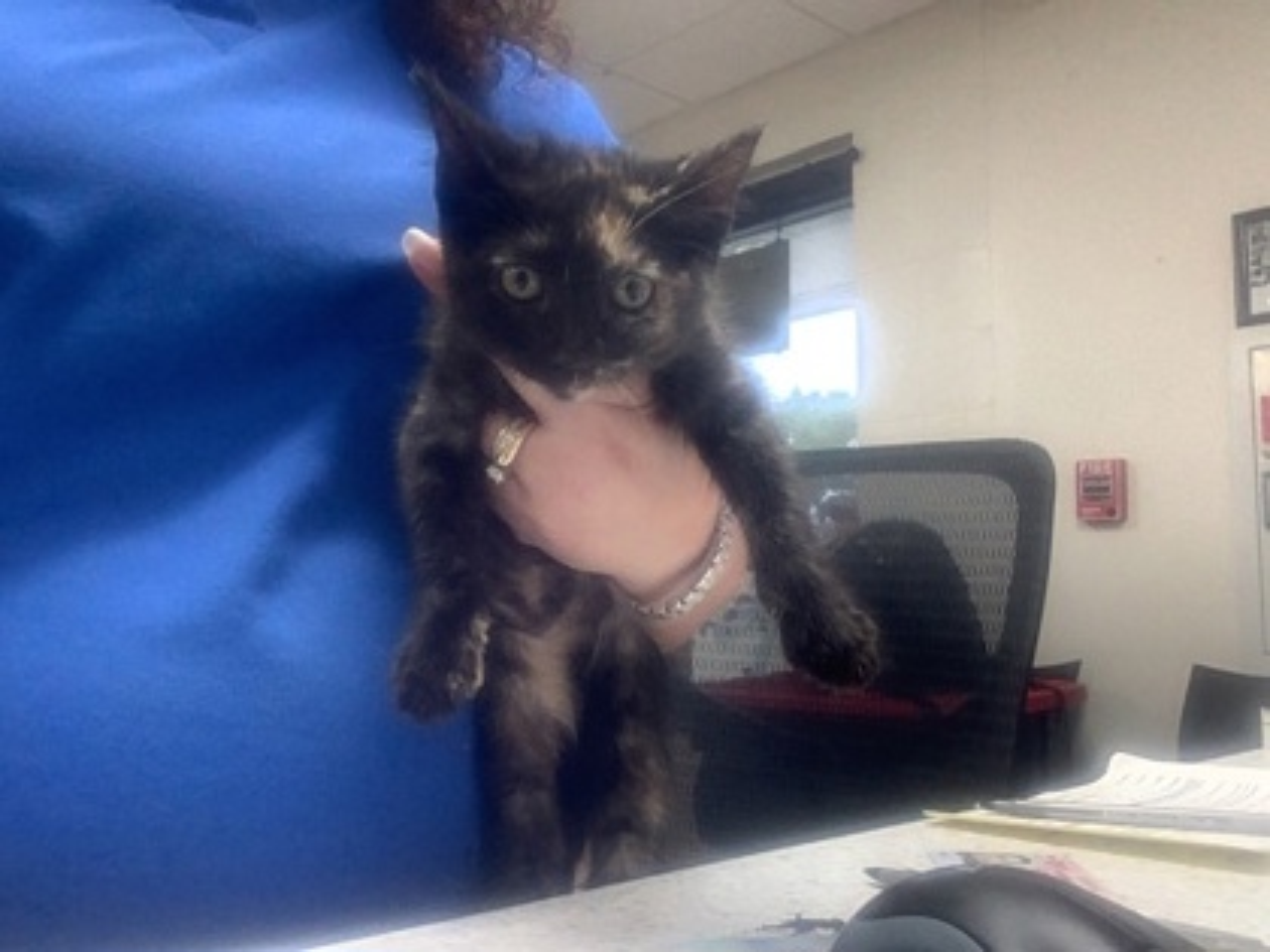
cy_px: 476
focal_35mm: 31
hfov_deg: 58.4
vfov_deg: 45.4
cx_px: 635
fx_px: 1137
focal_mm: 2.15
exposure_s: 1/60
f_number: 2.4
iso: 320
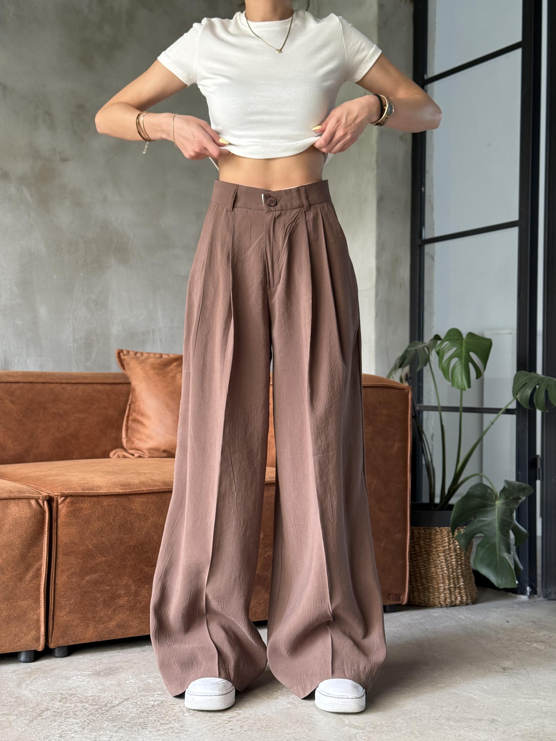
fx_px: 1028
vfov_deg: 39.7
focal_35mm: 48
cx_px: 278
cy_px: 370
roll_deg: -0.7
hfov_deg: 30.3
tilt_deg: +1.0
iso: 125
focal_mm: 6.76
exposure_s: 1/60
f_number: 1.78
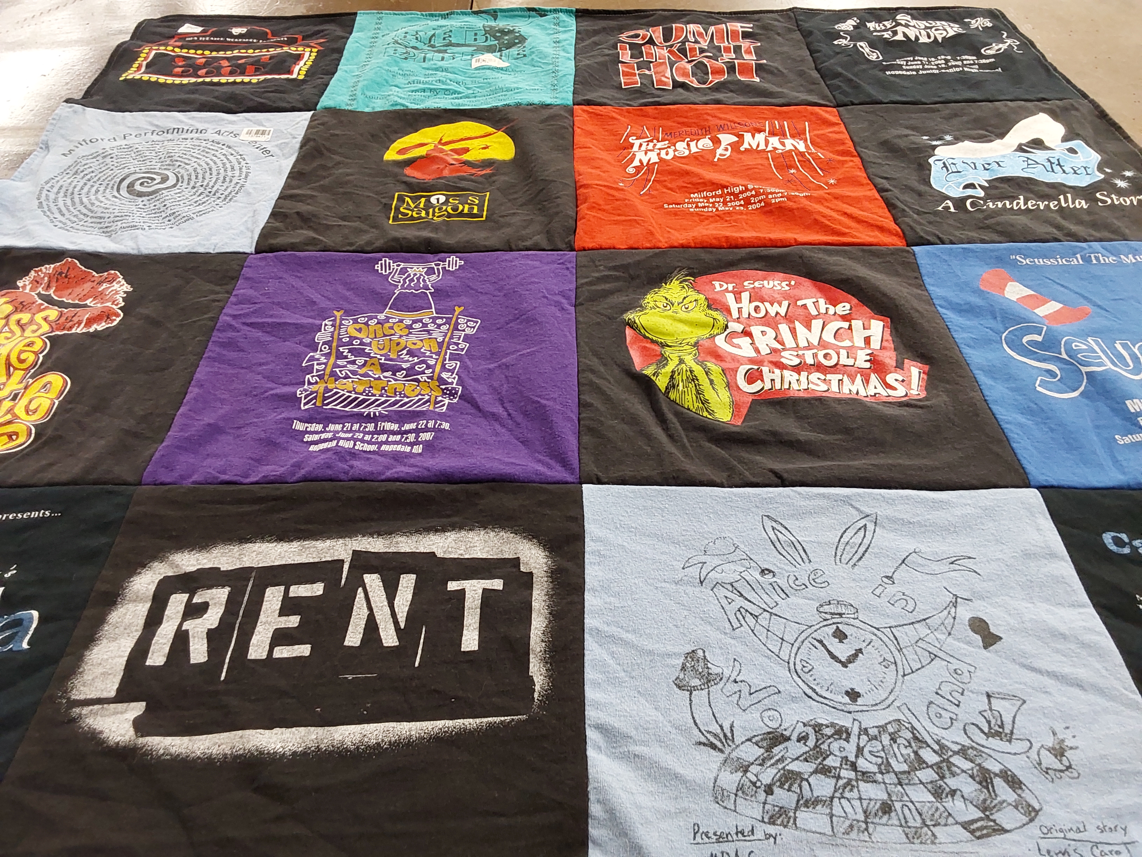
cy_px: 428
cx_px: 571
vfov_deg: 49.7
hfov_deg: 63.4
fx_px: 924
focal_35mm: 28
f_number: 1.9
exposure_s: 1/60
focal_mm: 2.91
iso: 200
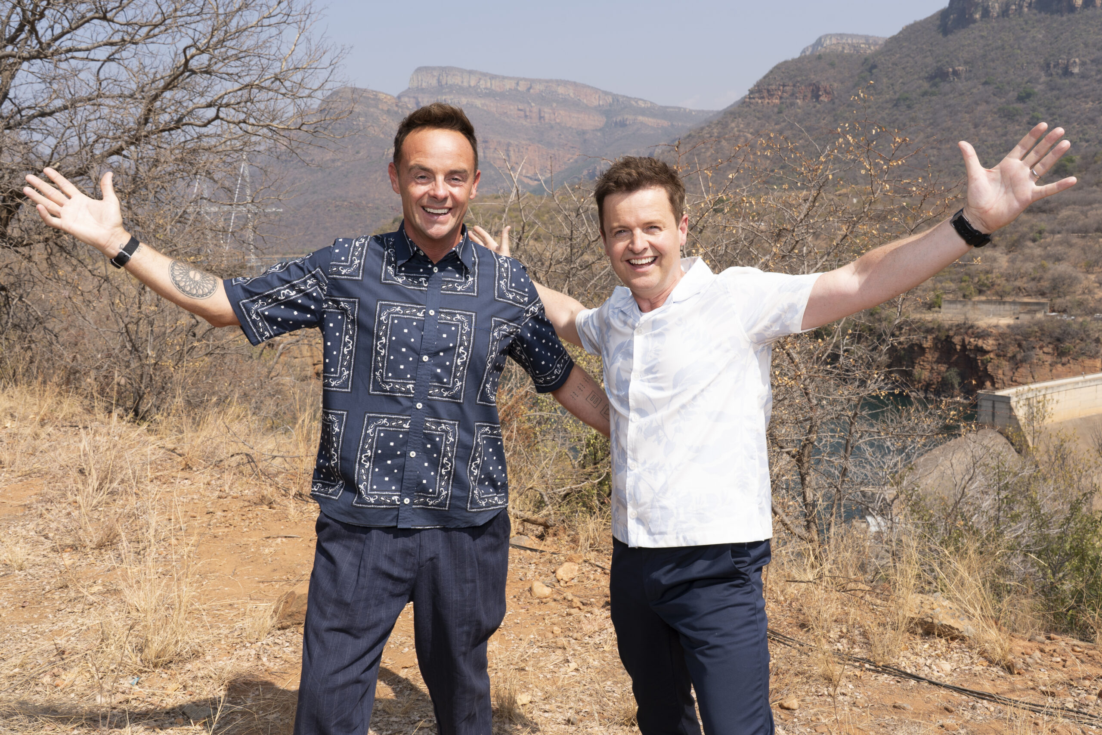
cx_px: 551
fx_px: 949
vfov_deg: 42.3
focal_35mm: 31
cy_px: 368
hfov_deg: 60.3
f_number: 11
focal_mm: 31
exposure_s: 1/125
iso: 100
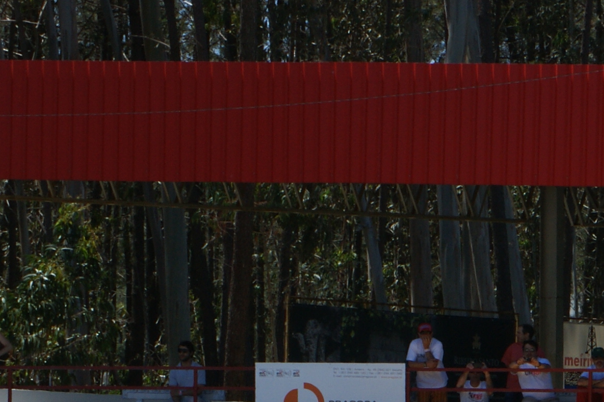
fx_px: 5970
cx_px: 1058
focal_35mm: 356
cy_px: 787
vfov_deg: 3.8
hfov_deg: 5.7
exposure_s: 1/160
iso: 100
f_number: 11
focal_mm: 60
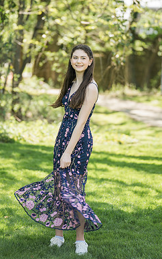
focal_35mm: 128
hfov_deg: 10.2
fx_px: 904
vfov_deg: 16.3
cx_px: 71
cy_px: 118
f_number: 2.8
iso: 100
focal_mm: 108
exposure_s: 1/320
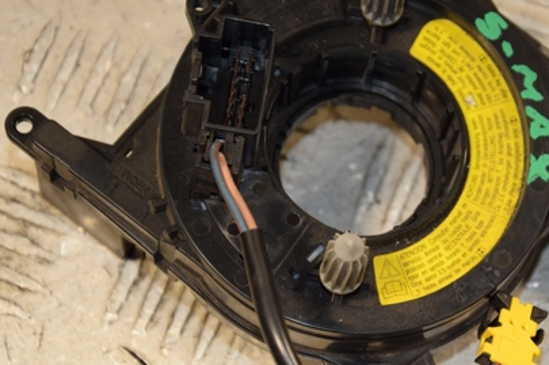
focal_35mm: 166
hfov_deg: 12.4
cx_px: 392
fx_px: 2528
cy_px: 166
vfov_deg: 8.2
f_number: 5.6
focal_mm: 70
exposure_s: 1/200
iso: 800
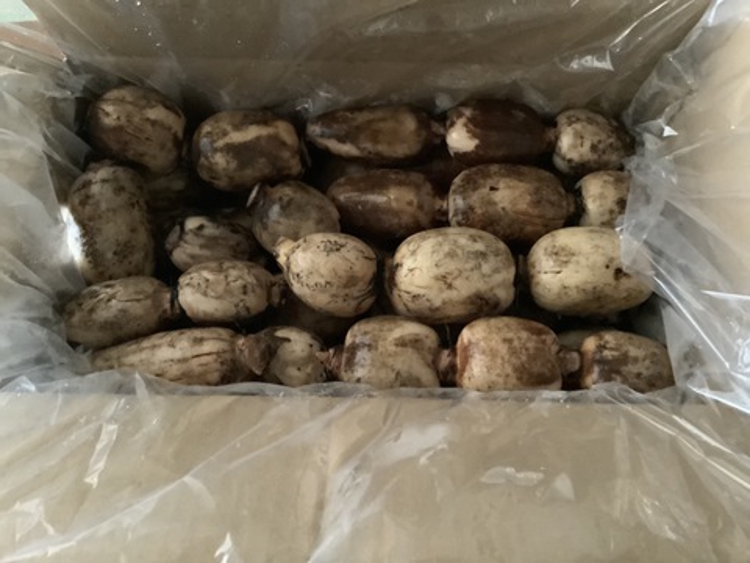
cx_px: 375
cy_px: 282
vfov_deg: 45.4
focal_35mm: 31
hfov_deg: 58.4
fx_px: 672
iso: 640
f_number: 2.4
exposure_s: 1/15
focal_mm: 3.3
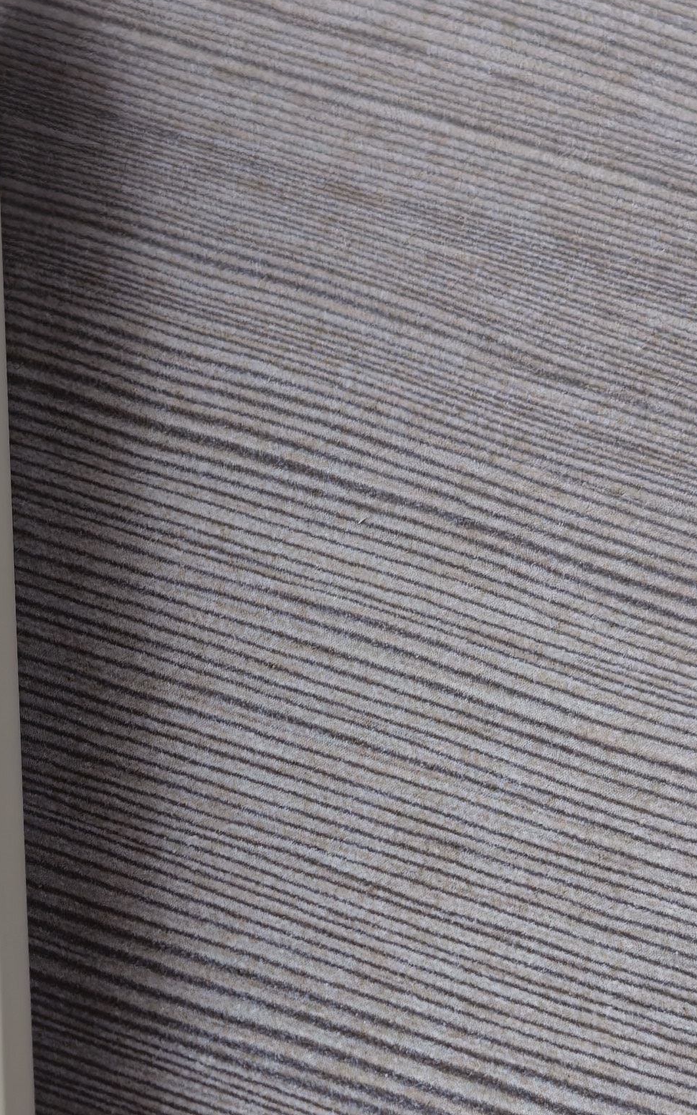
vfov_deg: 29.9
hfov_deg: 18.8
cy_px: 886
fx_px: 2036
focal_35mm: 67
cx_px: -27
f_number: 2
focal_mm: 6.98
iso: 125
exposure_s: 1/50
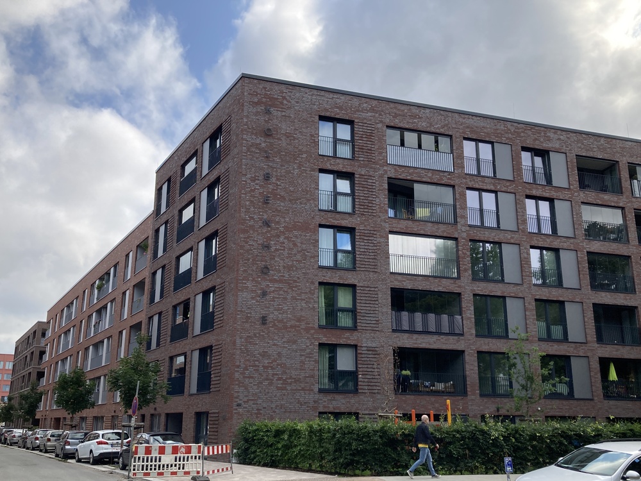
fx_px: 518
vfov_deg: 49.7
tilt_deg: +16.3
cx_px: 320
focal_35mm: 28
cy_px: 240
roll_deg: -0.8
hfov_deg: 63.4
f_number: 1.8
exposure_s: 1/1263
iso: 20
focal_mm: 3.99
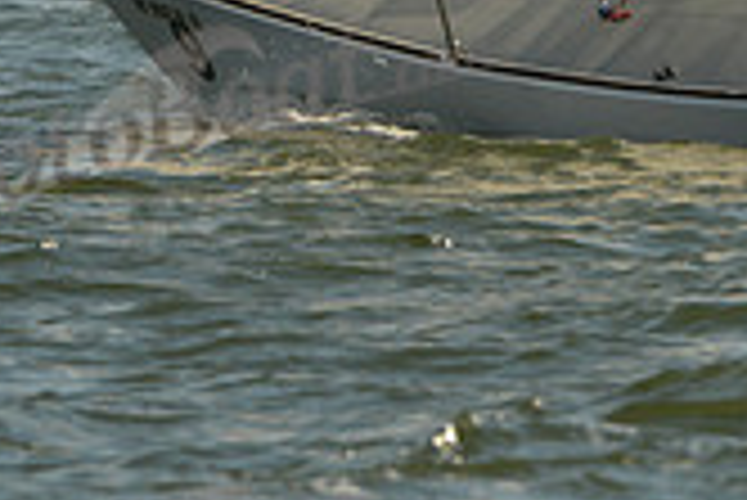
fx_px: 22450
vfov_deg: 1.3
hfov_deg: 1.9
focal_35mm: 1081
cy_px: -178
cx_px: 729
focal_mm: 310
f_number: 7.1
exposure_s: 1/1250
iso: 320
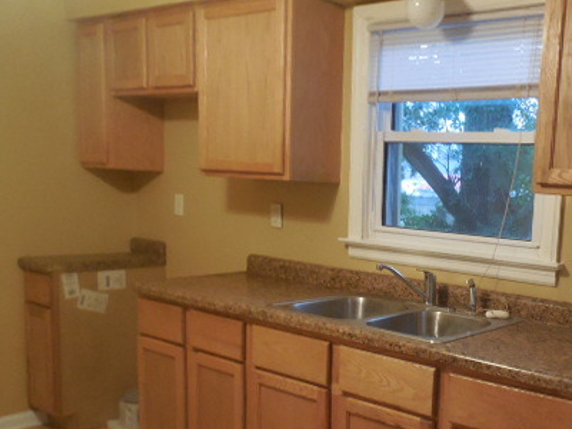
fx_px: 661
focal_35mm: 40
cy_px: 290
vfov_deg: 35.6
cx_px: 456
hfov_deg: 44.6
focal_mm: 4.5
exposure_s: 1/8
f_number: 3.3
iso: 500
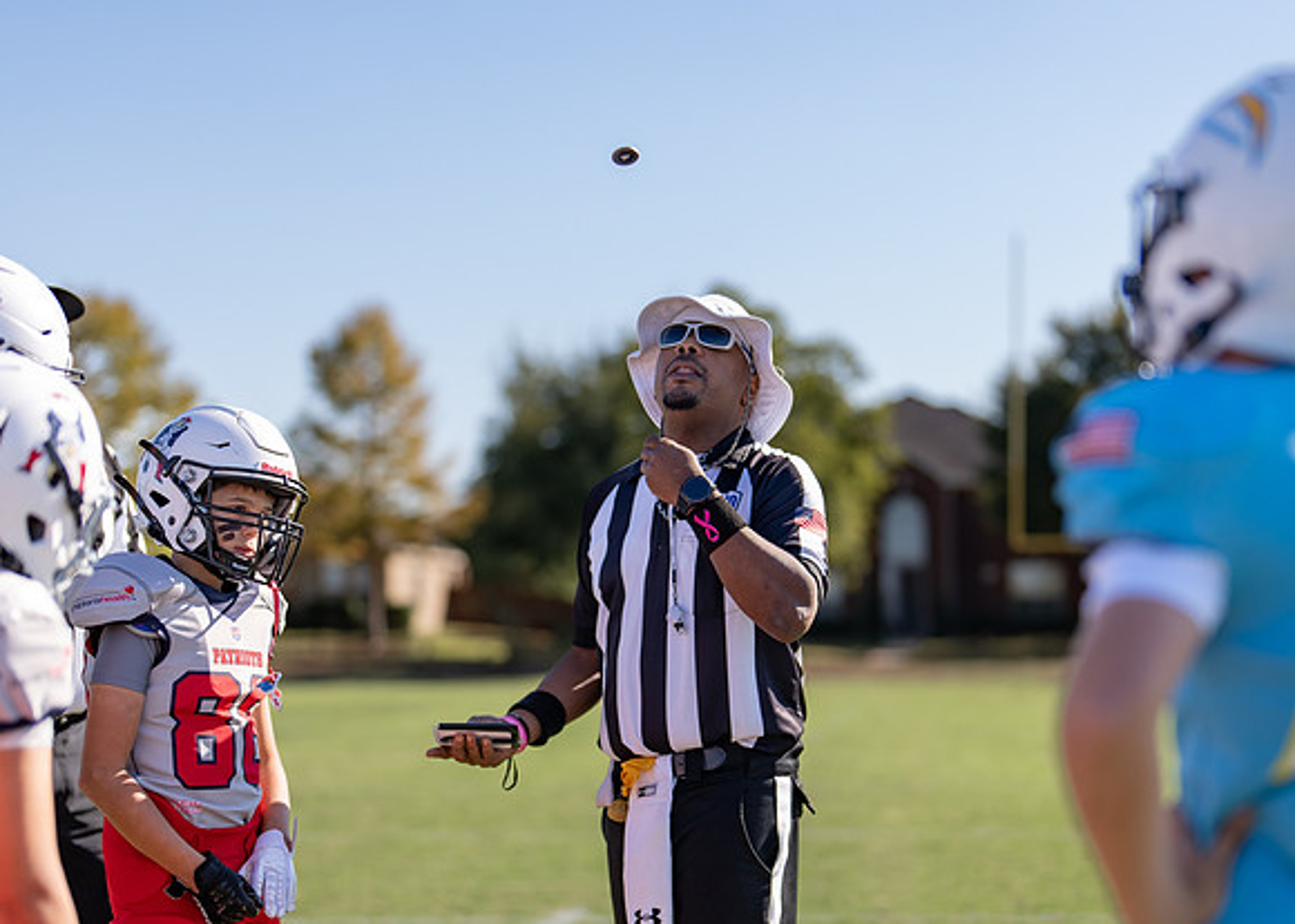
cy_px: 552
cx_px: 720
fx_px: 2911
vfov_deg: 18.0
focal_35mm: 79
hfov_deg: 25.1
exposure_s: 1/5000
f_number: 1.2
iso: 100
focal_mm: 50
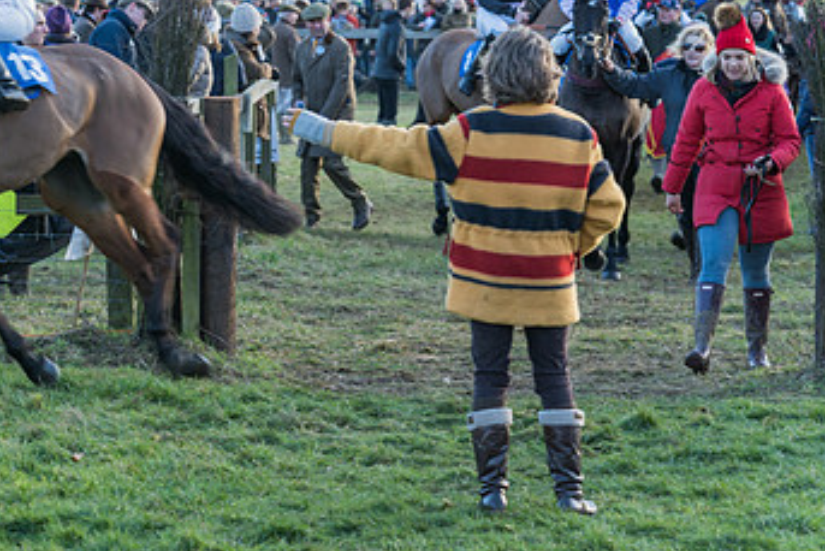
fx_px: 5158
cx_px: 119
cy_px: 153
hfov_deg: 9.1
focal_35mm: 225
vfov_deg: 6.1
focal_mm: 116
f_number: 5.6
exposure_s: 1/125
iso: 200
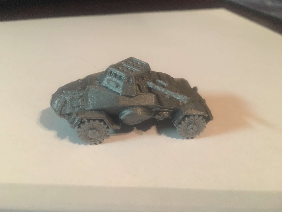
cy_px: 106
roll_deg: -3.6
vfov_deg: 48.2
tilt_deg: -35.5
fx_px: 236
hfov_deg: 61.7
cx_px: 141
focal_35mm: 29
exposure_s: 1/15
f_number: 2.2
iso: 400
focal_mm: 4.15
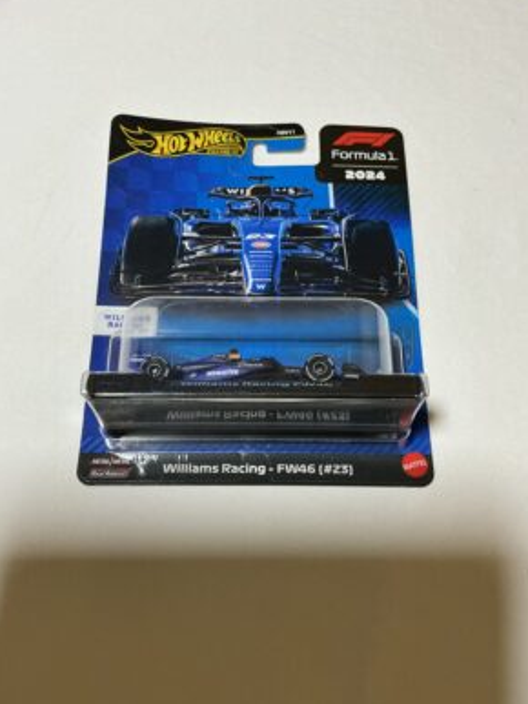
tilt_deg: -71.8
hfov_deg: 46.8
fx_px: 610
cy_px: 351
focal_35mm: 30
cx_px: 266
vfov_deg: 60.0
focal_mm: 3
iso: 125
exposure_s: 1/60
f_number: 1.8
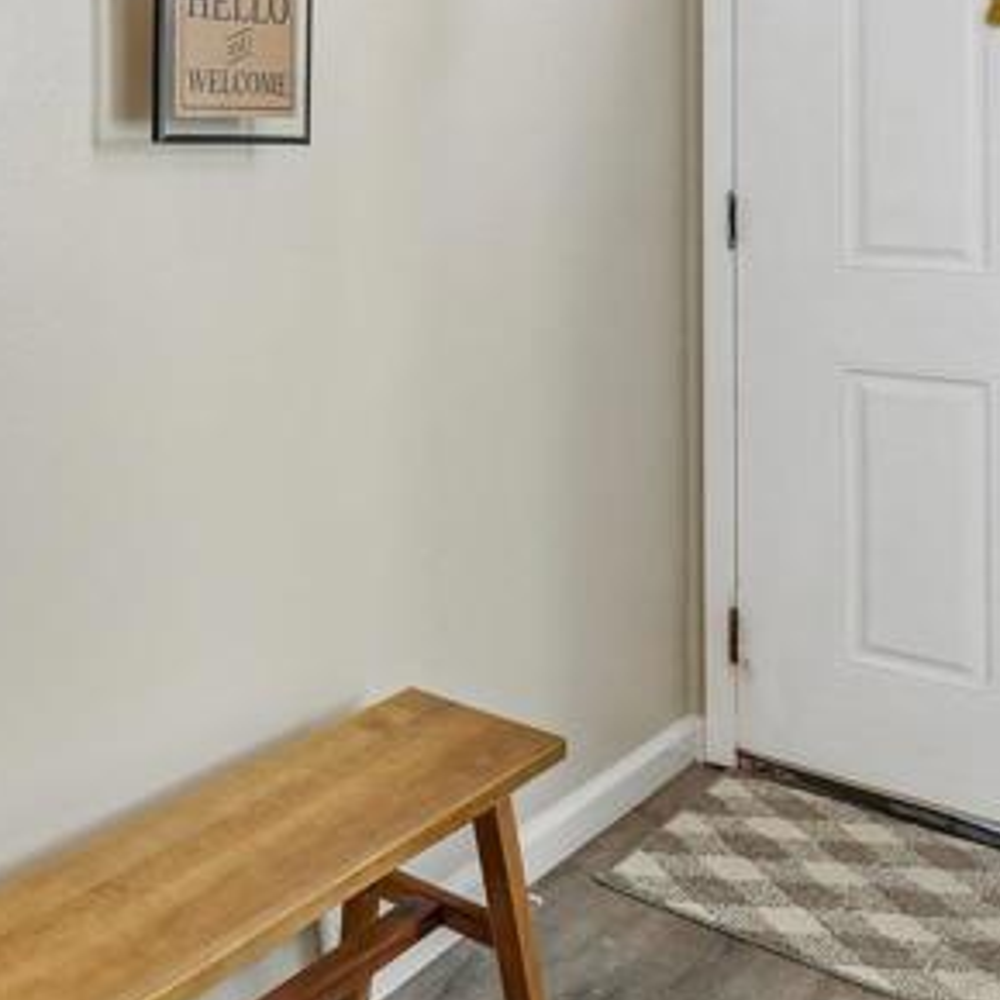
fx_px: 1373
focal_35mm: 42
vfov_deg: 38.0
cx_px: -131
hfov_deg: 34.0
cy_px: 152
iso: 640
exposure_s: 1/15
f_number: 8
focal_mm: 14
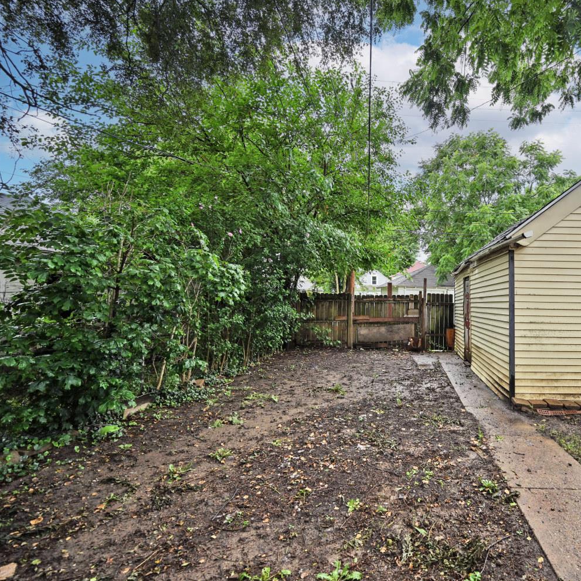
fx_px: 342
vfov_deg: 80.7
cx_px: 412
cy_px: 289
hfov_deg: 76.7
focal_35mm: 18
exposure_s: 1/250
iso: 200
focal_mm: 14
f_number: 4.5
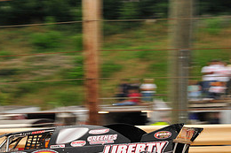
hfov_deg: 6.4
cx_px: 27
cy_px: 157
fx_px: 2071
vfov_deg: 4.2
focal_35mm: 323
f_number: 7.1
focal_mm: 145
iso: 640
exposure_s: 1/320
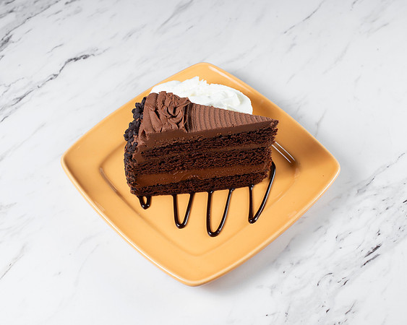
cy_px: 161
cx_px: 202
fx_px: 727
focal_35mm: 60
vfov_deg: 25.2
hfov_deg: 31.3
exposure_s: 1/200
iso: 200
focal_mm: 50
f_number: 8
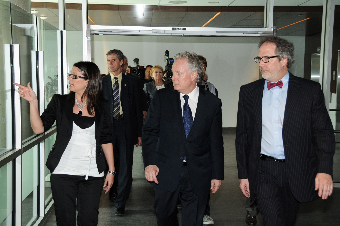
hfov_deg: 36.9
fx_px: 509
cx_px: 170
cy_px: 113
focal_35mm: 54
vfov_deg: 25.0
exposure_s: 1/60
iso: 640
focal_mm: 36
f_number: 5.6
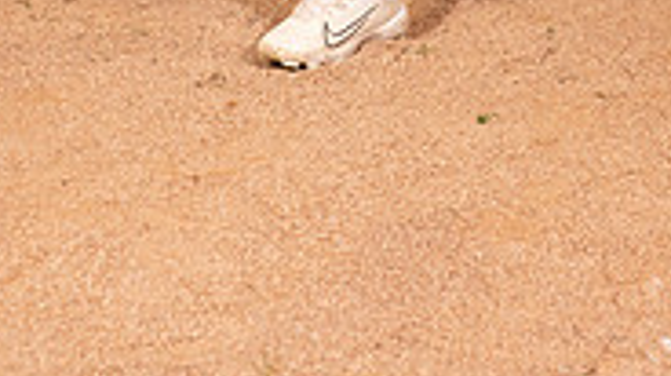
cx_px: 288
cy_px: -423
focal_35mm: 123
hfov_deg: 17.4
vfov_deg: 9.1
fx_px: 2186
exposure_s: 1/500
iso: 1000
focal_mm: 48
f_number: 6.3
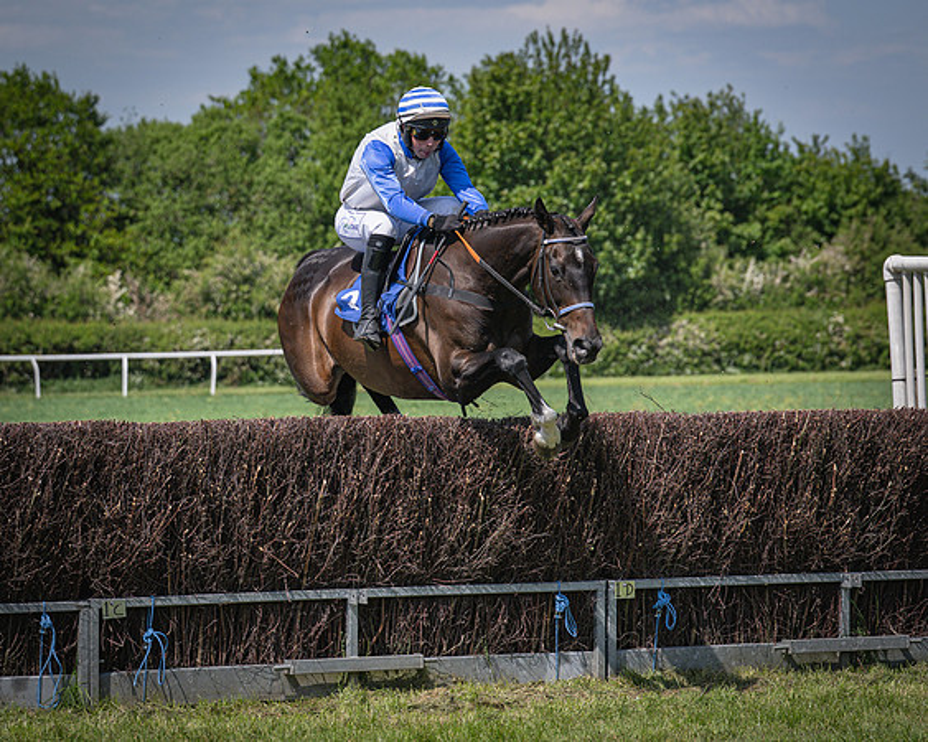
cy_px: 322
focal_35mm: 178
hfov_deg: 10.8
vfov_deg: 8.7
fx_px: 4891
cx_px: 459
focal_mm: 99
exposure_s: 1/3200
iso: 200
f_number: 4
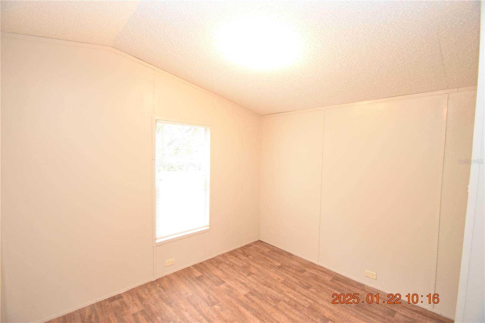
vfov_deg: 77.3
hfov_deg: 100.4
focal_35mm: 15
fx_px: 202
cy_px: 162
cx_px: 242
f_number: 3.5
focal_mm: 10
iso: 2800
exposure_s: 1/60
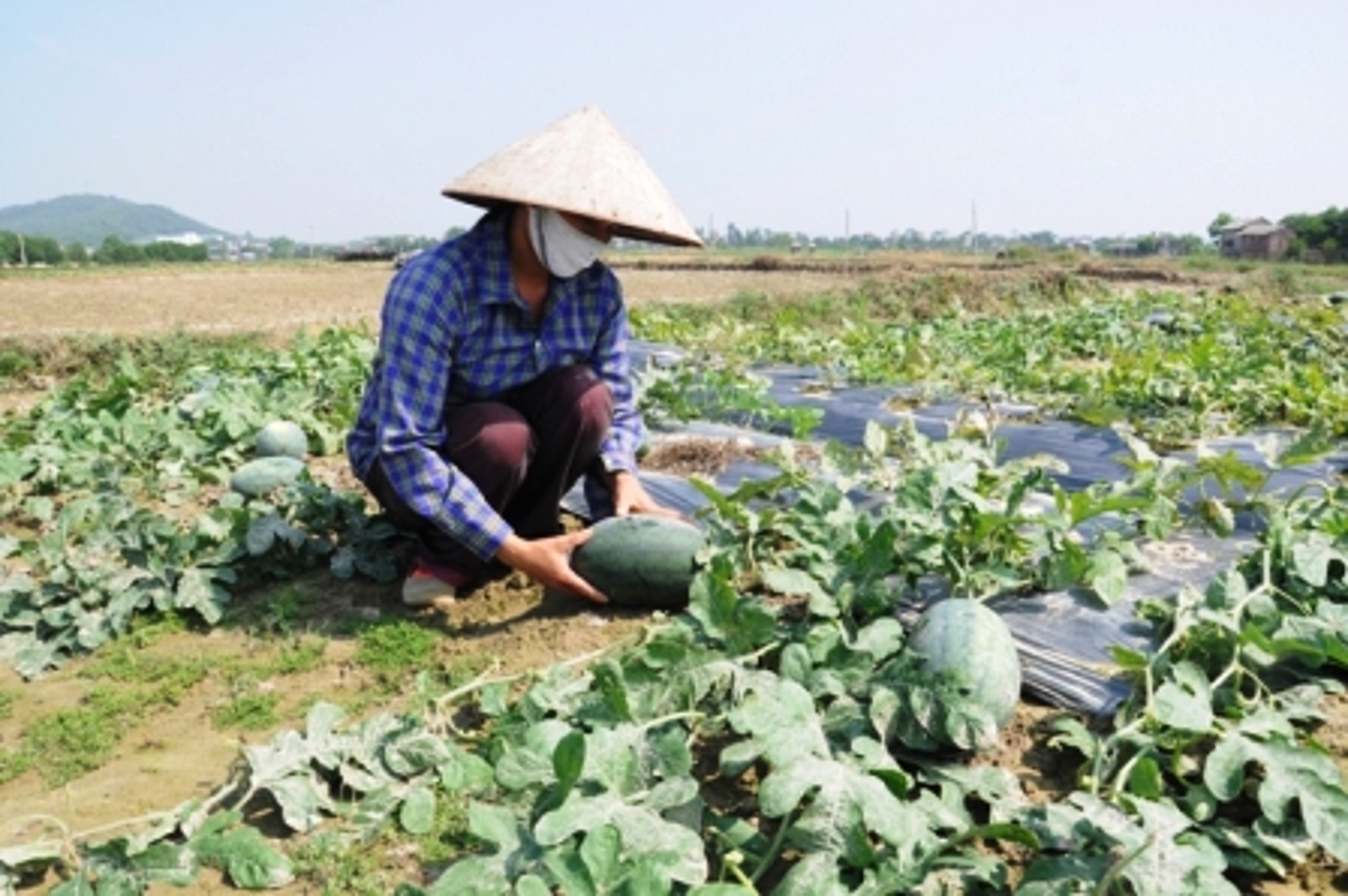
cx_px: 674
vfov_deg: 47.9
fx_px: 1010
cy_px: 448
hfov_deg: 67.4
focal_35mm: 27
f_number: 9
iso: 250
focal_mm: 18
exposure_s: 1/320
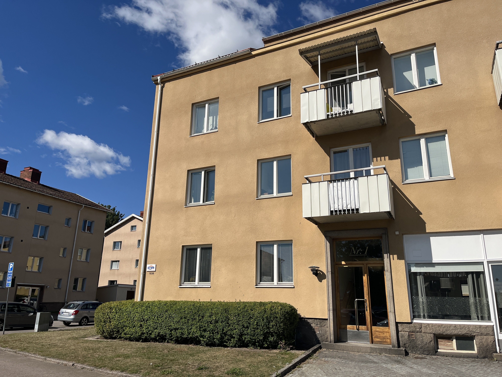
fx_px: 377
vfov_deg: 53.1
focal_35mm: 26
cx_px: 251
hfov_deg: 67.3
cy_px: 188
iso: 50
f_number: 1.6
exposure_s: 1/6494
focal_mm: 5.1
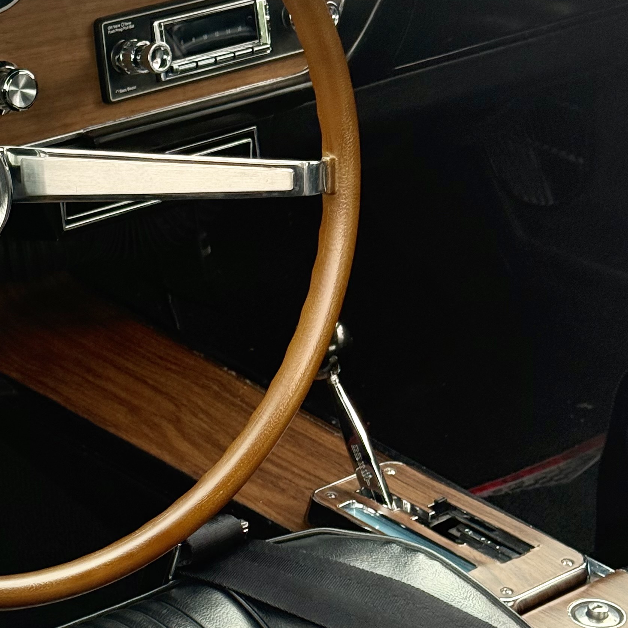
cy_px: 492
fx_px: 2094
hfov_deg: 17.0
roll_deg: -2.3
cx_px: 147
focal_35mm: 102
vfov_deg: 16.9
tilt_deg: -28.2
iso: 200
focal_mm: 6.76
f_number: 1.78
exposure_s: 1/192
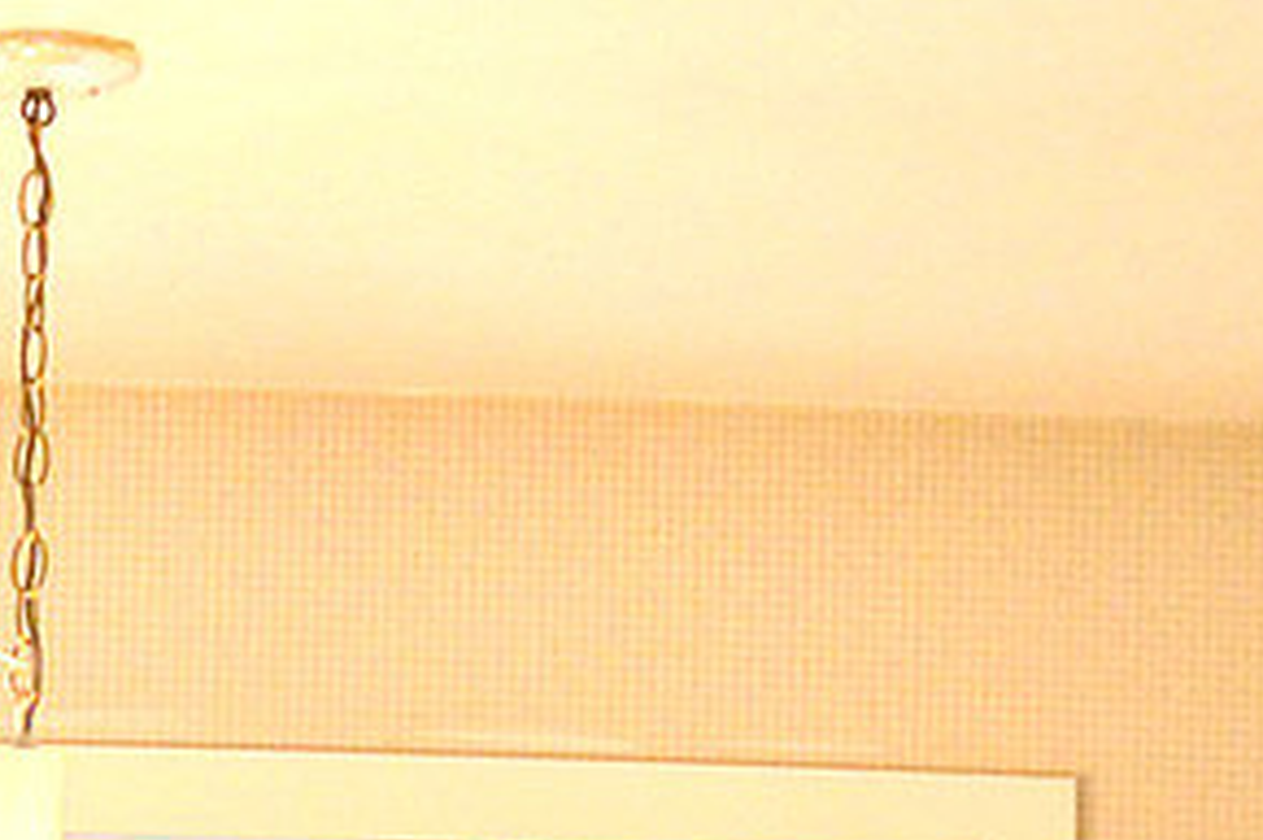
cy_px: 1963
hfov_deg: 10.5
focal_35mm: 193
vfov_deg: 6.8
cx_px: -274
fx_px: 6760
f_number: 3.8
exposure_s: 1/60
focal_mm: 23
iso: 720
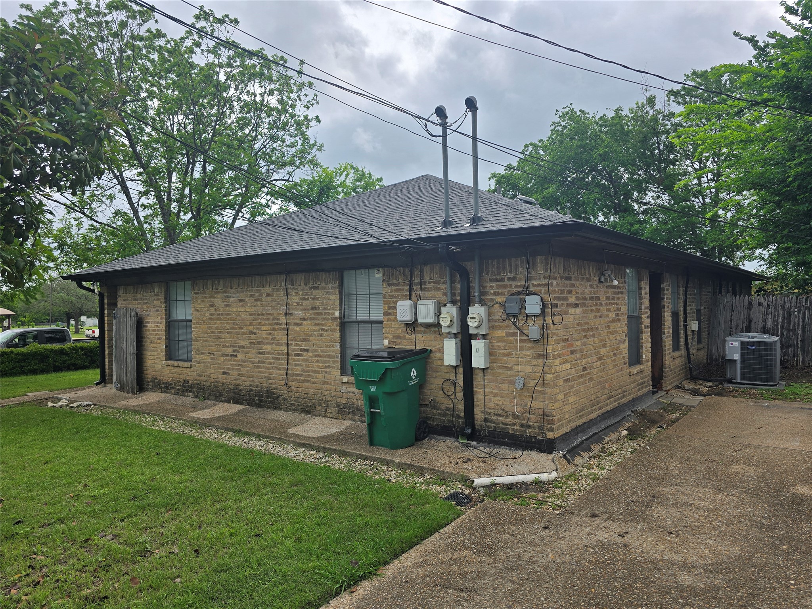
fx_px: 540
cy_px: 304
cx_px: 406
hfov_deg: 73.9
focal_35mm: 23
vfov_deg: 58.9
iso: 12
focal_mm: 6.3
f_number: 1.7
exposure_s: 1/878
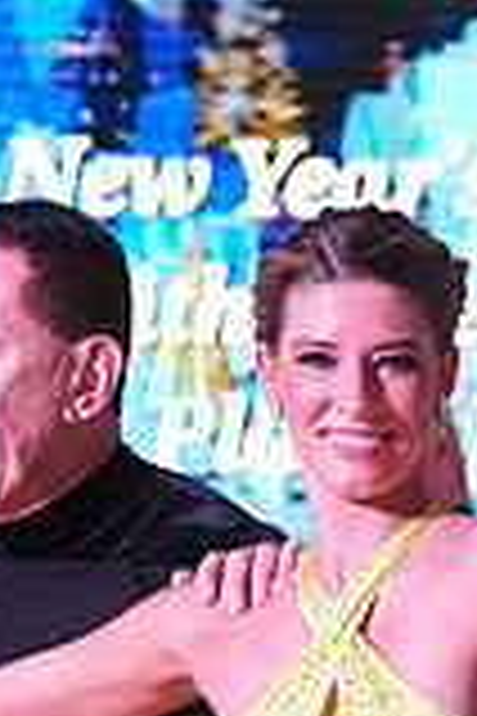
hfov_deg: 3.4
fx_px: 8128
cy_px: 1301
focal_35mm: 409
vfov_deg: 5.0
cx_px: 164
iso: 3200
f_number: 7.1
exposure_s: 1/250
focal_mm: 112
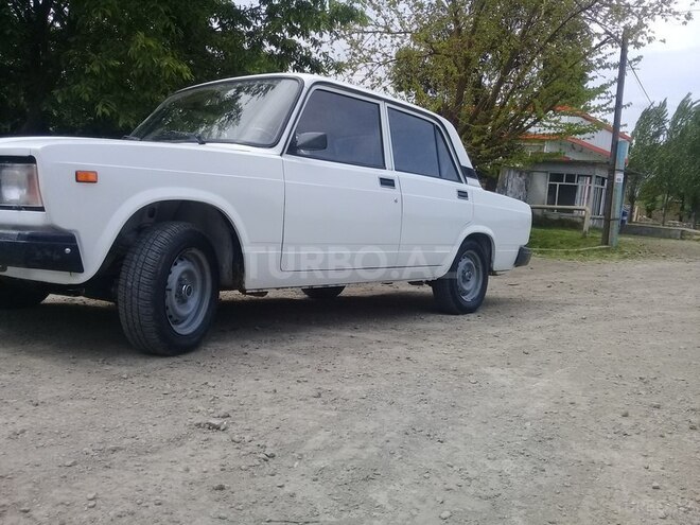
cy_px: 262
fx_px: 627
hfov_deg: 58.4
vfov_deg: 45.4
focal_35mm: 31
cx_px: 350
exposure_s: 1/1048
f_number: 2.2
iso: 50
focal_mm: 3.3
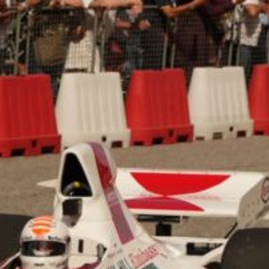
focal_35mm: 250
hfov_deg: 7.0
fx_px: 2198
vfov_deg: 7.0
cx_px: 140
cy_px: 297
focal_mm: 58
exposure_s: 1/125
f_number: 4
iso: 160
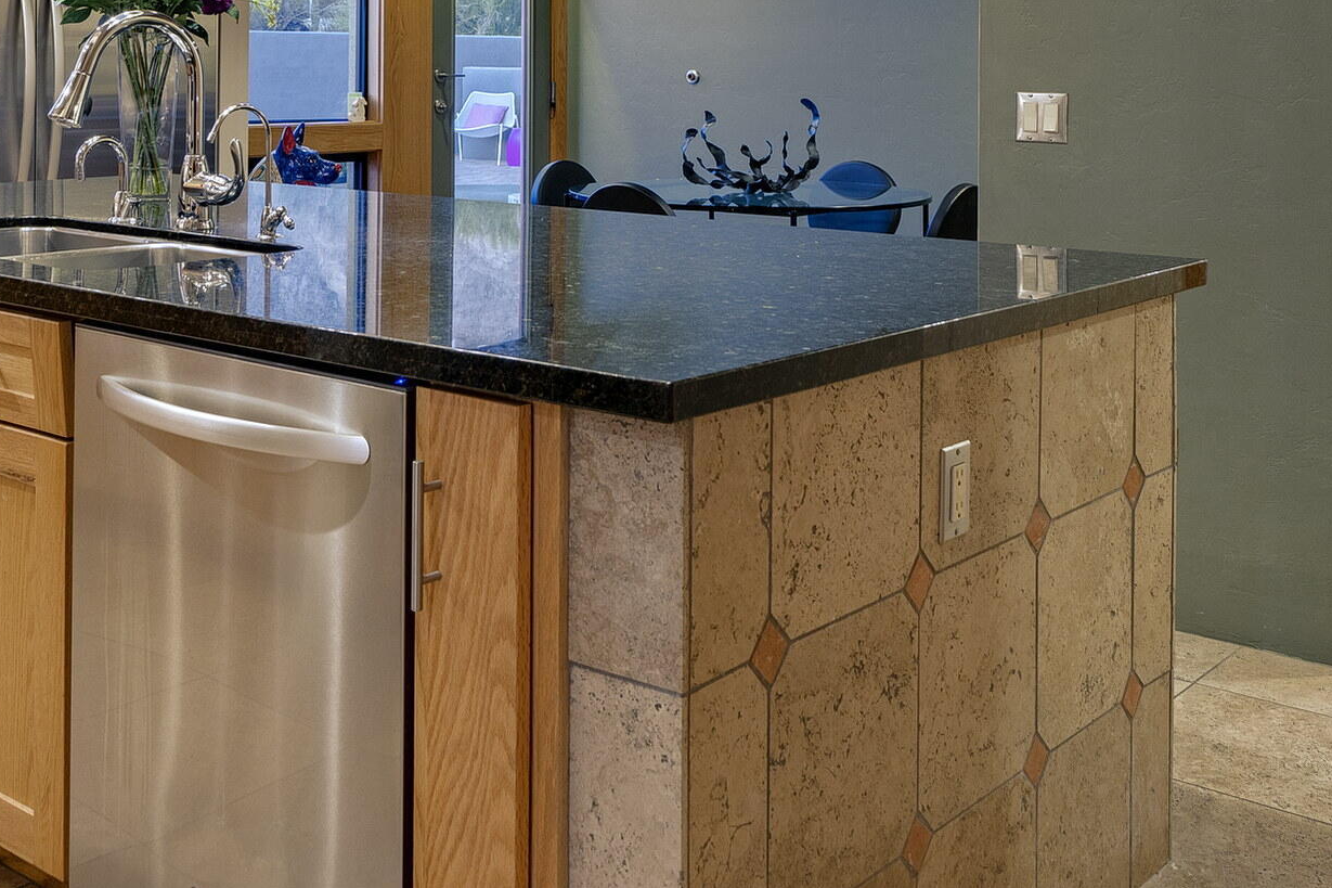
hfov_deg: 47.3
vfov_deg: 30.9
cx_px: 565
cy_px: 64
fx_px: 1517
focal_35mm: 41
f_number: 8
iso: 100
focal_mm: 18
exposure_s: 1.6
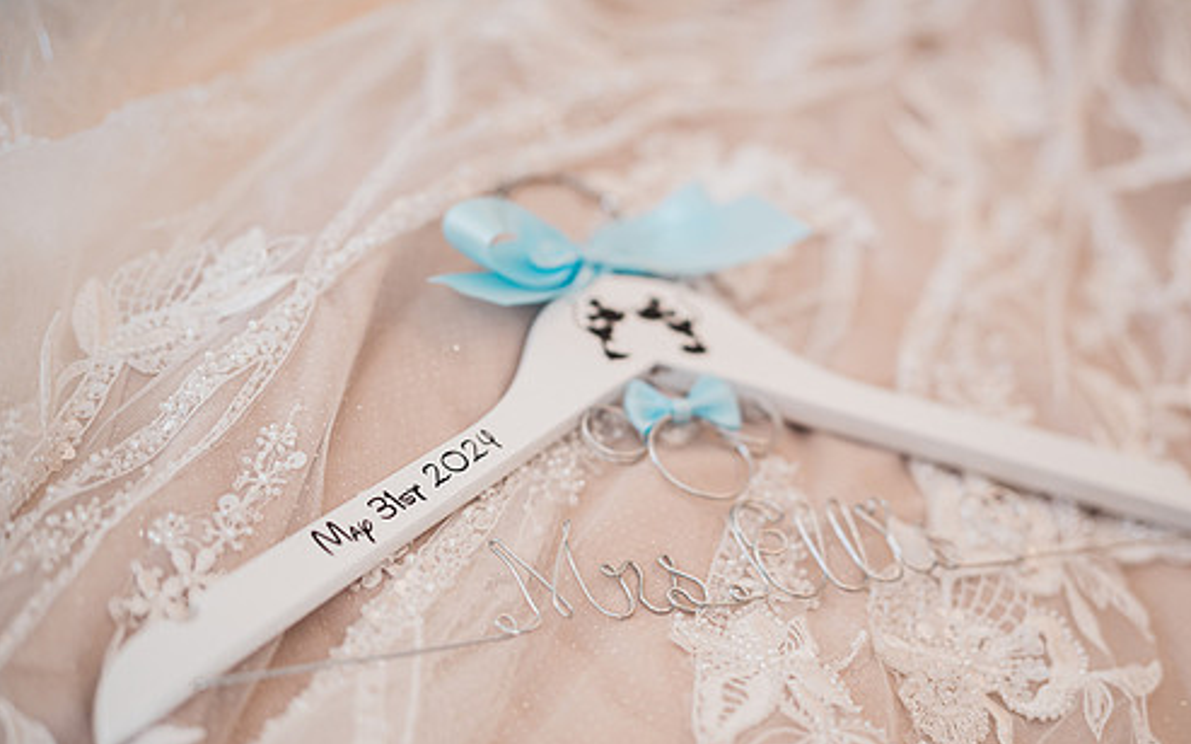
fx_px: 1947
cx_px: 696
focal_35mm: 60
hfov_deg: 33.9
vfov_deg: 21.6
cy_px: 446
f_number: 1.4
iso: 400
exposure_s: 1/200
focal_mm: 50
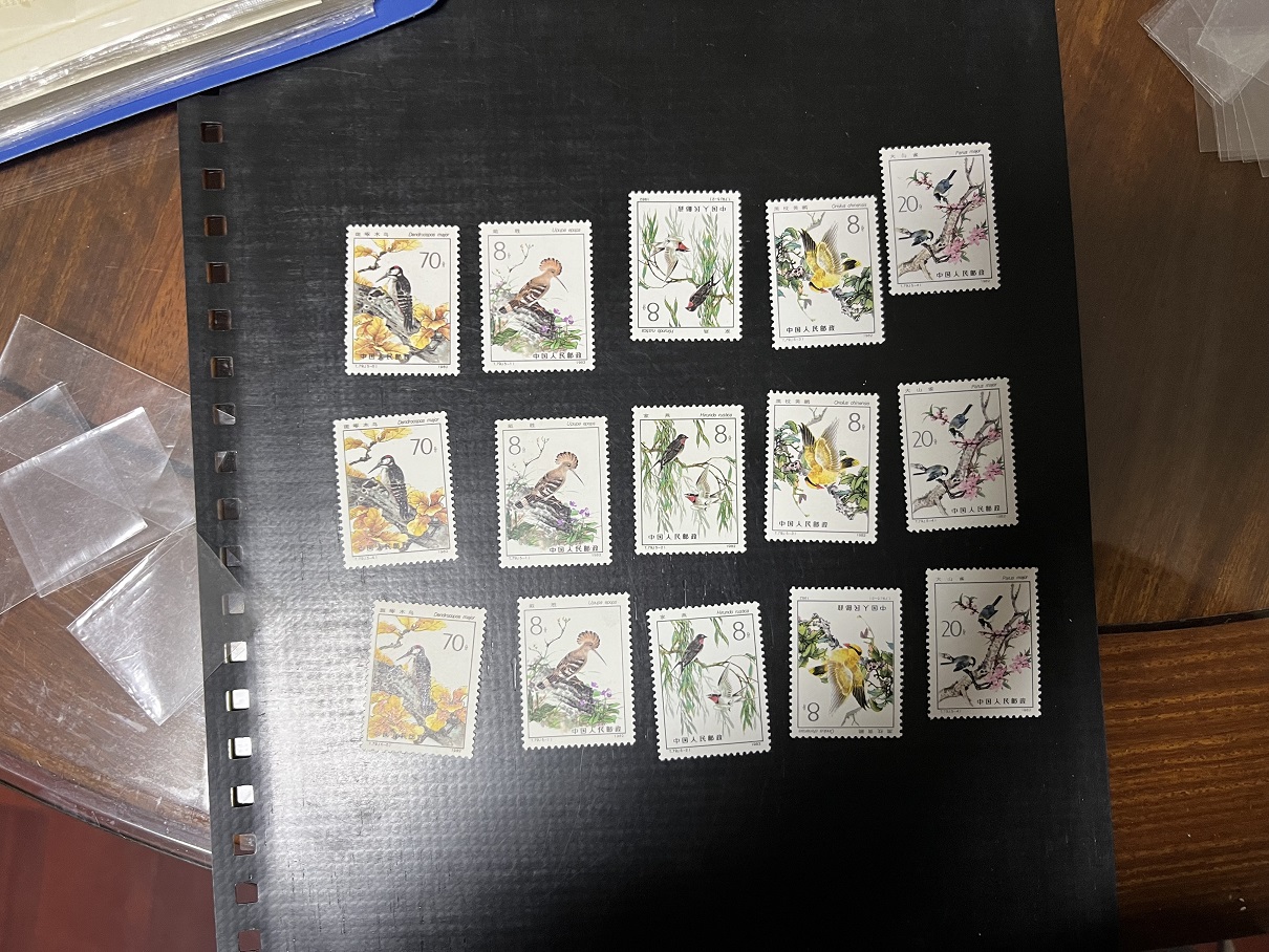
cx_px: 634
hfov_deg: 67.3
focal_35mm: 26
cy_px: 476
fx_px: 953
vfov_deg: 53.1
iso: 160
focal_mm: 5.1
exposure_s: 1/50
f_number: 1.6
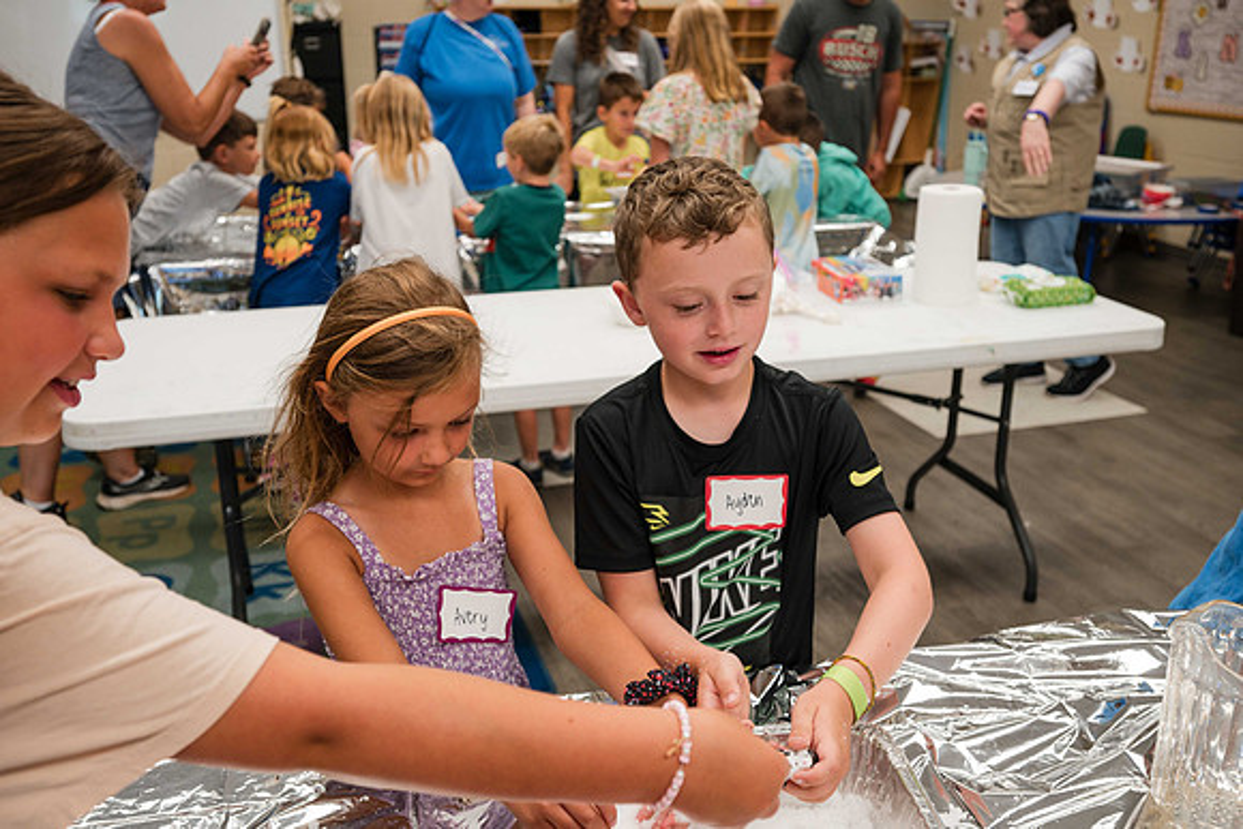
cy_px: 409
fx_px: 1113
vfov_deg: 40.9
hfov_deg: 58.3
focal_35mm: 32
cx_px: 619
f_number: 4
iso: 560
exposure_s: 1/125
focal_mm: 30
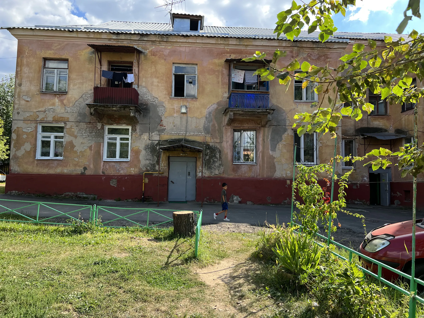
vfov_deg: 53.1
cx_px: 212
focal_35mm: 26
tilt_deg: +4.6
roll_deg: -0.8
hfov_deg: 67.3
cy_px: 159
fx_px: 318
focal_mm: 5.7
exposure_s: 1/1029
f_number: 1.5
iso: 50
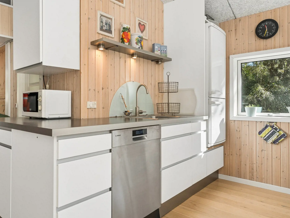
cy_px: 109
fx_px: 214
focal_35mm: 26
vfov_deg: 53.9
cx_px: 127
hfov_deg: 68.0
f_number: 8
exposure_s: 1/13
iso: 100
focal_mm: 23.5
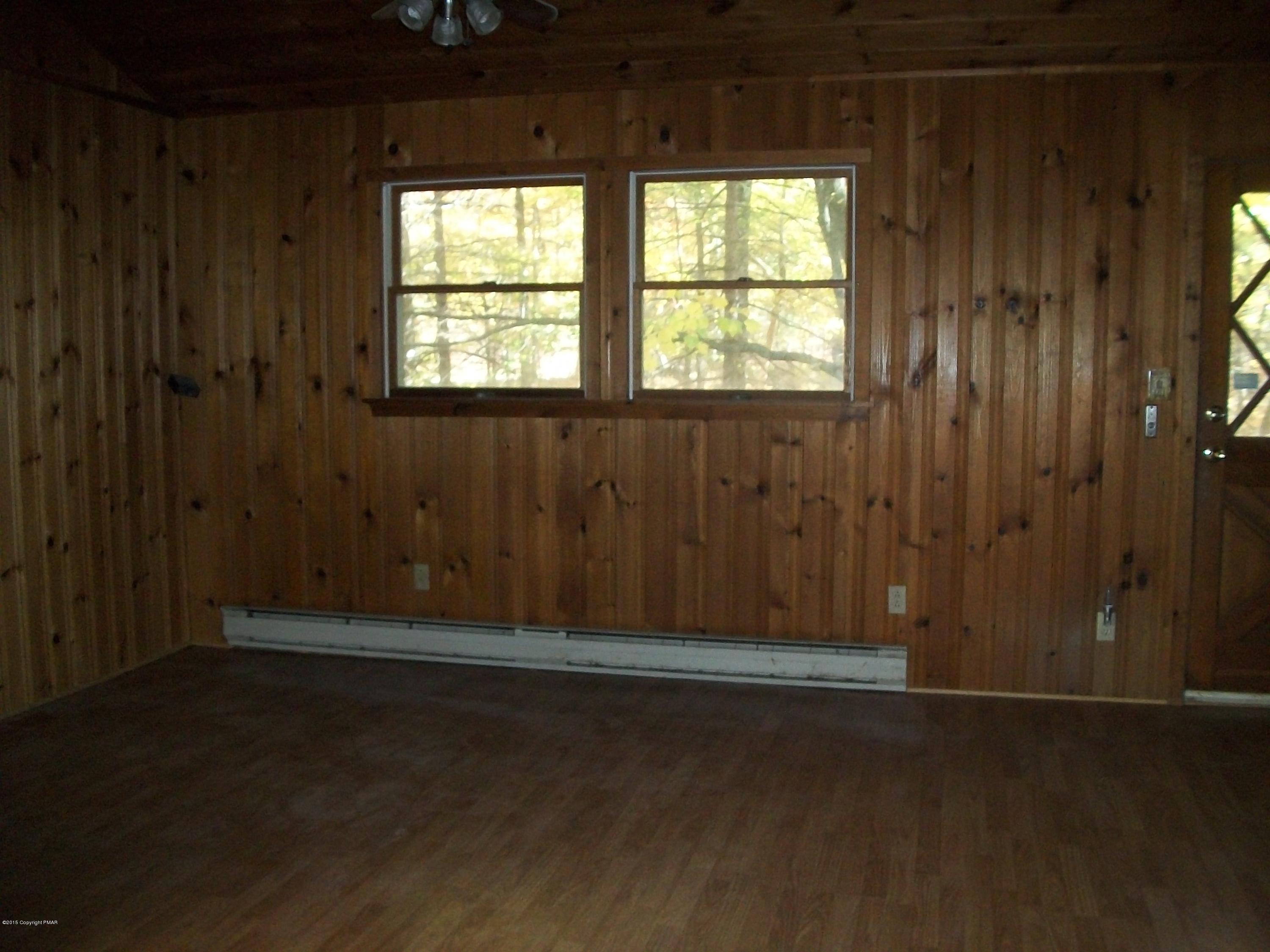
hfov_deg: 56.8
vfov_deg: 44.2
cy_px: 476
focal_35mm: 32
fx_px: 1174
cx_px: 635
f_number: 2.9
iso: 240
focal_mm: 5.7
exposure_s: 1/30
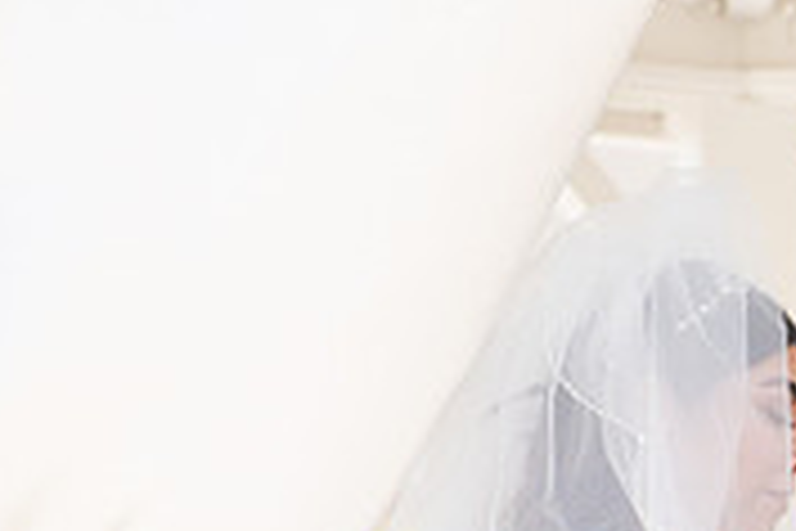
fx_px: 5085
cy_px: 785
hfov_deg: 8.8
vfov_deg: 5.9
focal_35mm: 230
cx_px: 976
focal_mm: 70
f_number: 4
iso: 100
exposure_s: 1/200
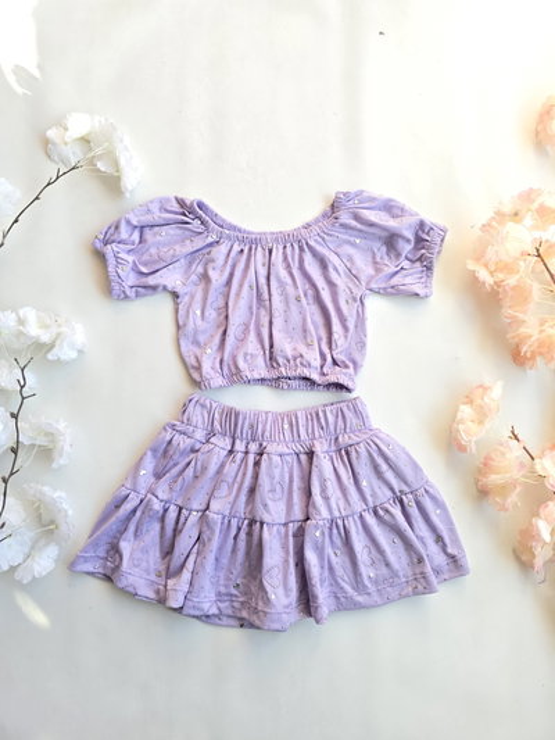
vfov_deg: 73.9
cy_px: 370
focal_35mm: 23
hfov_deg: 58.9
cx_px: 278
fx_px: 491
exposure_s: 1/180
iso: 125
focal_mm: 6.3
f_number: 1.7
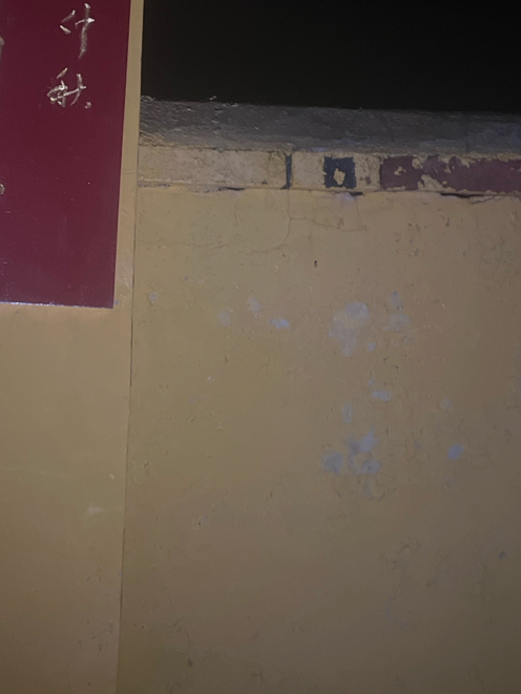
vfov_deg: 32.1
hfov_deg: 24.2
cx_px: 56
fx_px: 1184
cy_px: 170
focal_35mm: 59
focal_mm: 5.7
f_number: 1.5
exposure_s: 1/19
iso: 1000
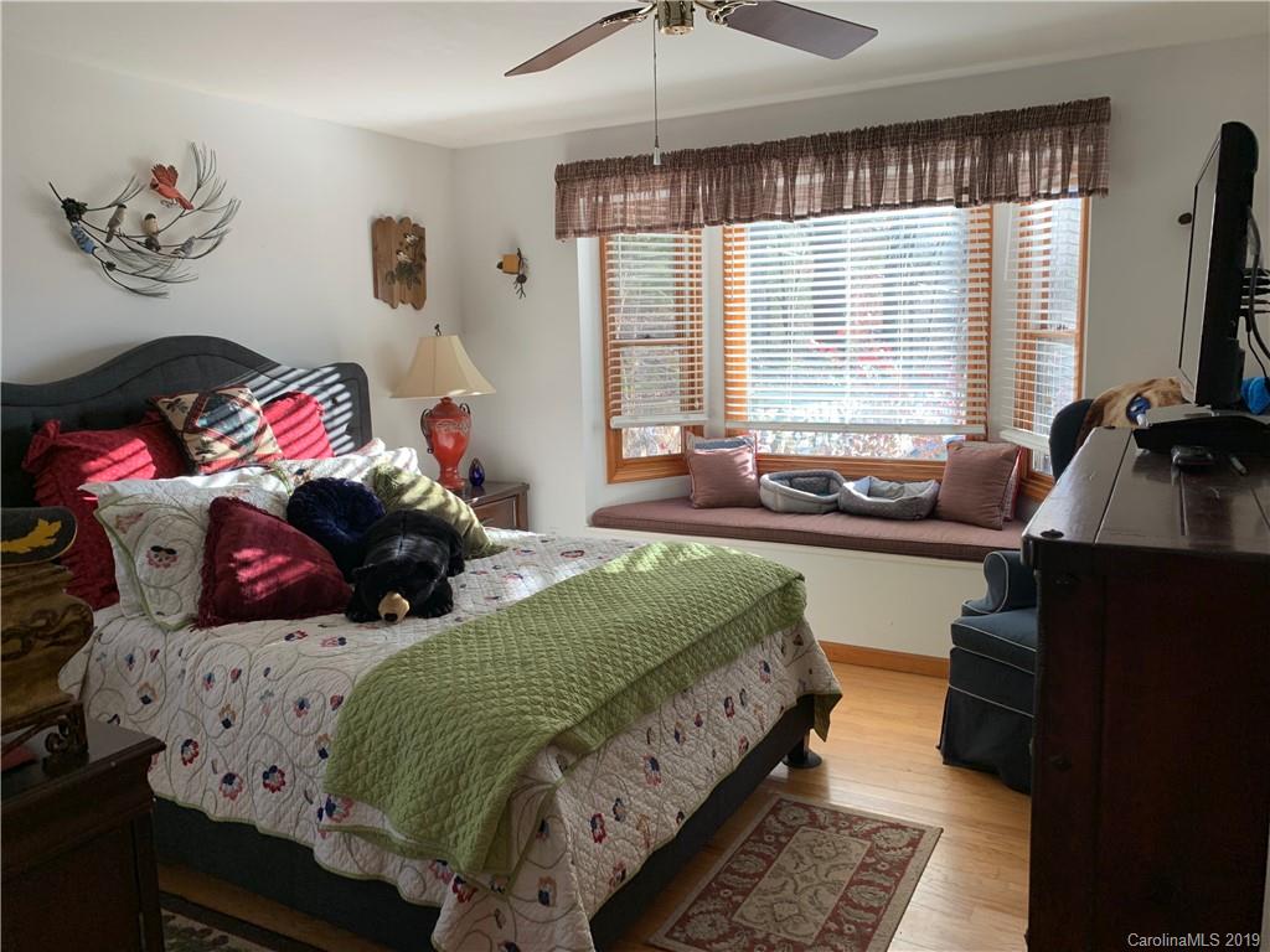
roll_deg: +0.8
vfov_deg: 53.1
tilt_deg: -8.1
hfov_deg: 67.3
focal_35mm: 26
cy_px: 476
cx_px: 635
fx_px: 954
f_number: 1.8
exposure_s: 1/60
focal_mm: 4.25
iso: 64
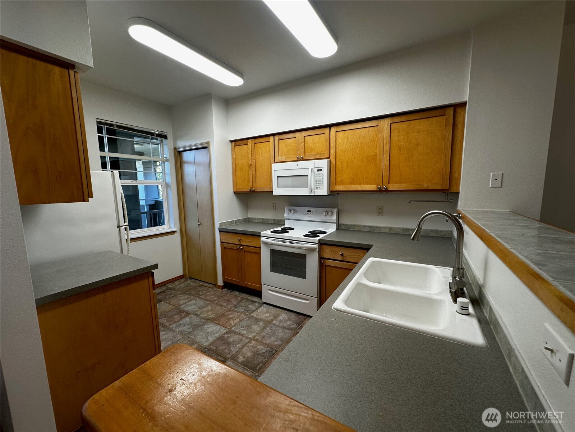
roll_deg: +2.1
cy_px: 216
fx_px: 233
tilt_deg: -5.1
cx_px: 288
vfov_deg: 85.7
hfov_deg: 102.1
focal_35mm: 14
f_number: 2.2
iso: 100
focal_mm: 2.22
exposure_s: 1/120
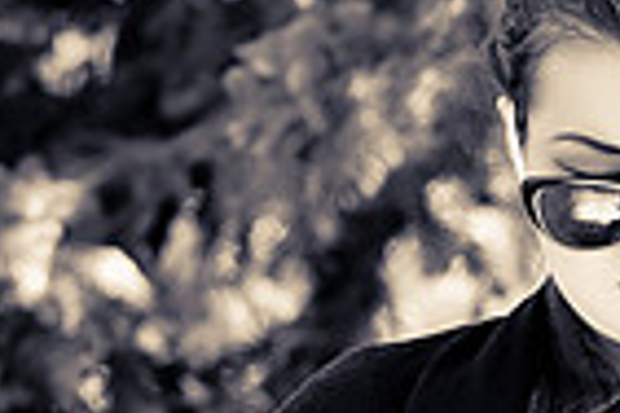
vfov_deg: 2.5
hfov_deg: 3.7
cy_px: 646
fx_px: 9558
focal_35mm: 555
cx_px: 1033
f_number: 5.6
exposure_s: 1/125
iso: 400
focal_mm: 135
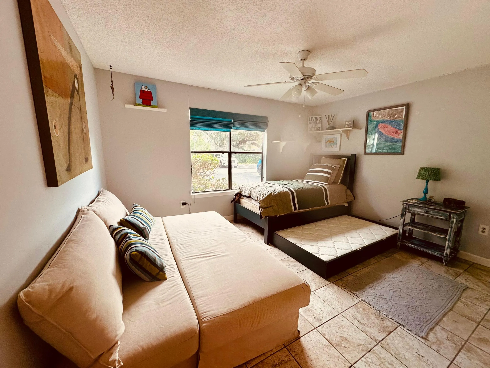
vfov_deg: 85.7
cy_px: 184
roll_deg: -1.1
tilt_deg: -9.0
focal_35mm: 14
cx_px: 245
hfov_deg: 102.1
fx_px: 198
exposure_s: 1/120
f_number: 2.2
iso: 80
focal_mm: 2.22
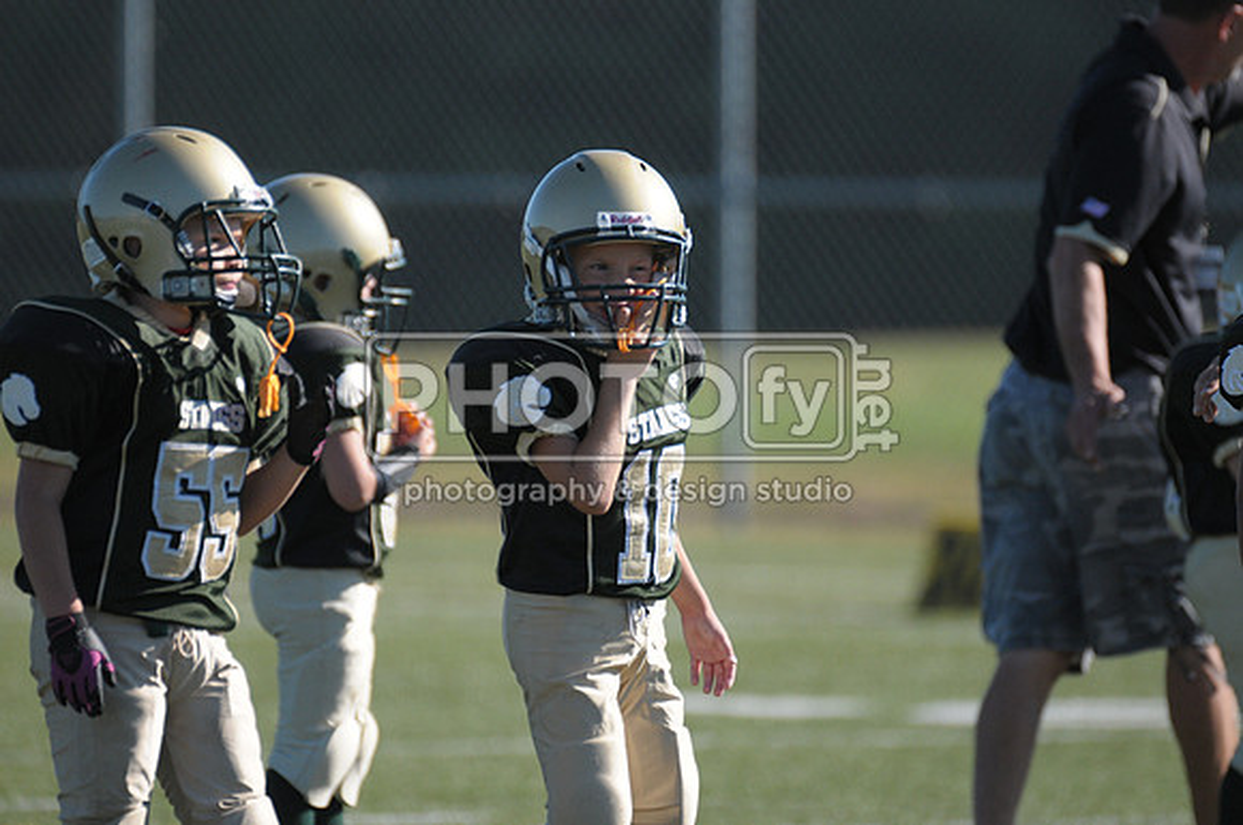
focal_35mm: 600
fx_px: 20688
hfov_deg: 3.4
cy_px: 412
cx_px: 622
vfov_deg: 2.3
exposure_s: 1/3200
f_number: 4
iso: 640
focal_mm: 400
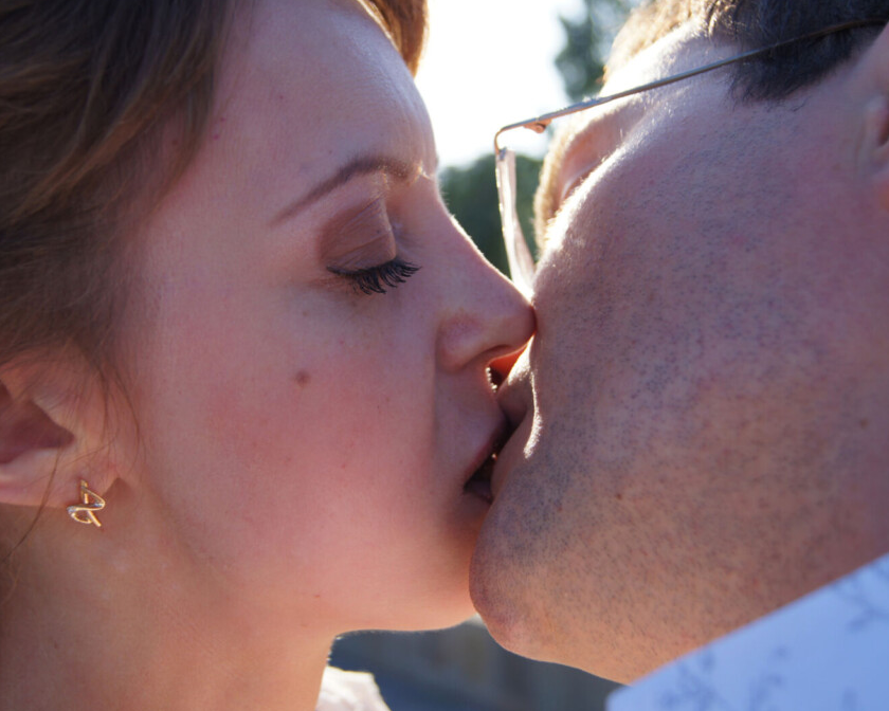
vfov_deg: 31.5
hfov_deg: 38.8
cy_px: 357
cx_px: 421
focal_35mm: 48
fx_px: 1263
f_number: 5
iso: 100
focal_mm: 28
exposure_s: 1/400
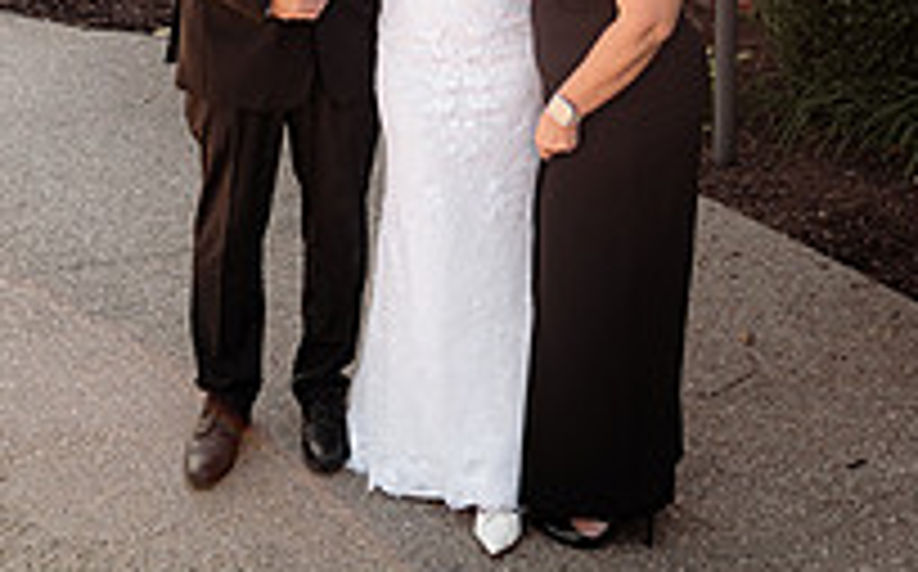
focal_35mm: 54
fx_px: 1350
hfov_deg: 37.6
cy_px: -230
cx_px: 459
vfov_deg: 21.0
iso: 160
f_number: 2.8
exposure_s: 1/400
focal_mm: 24
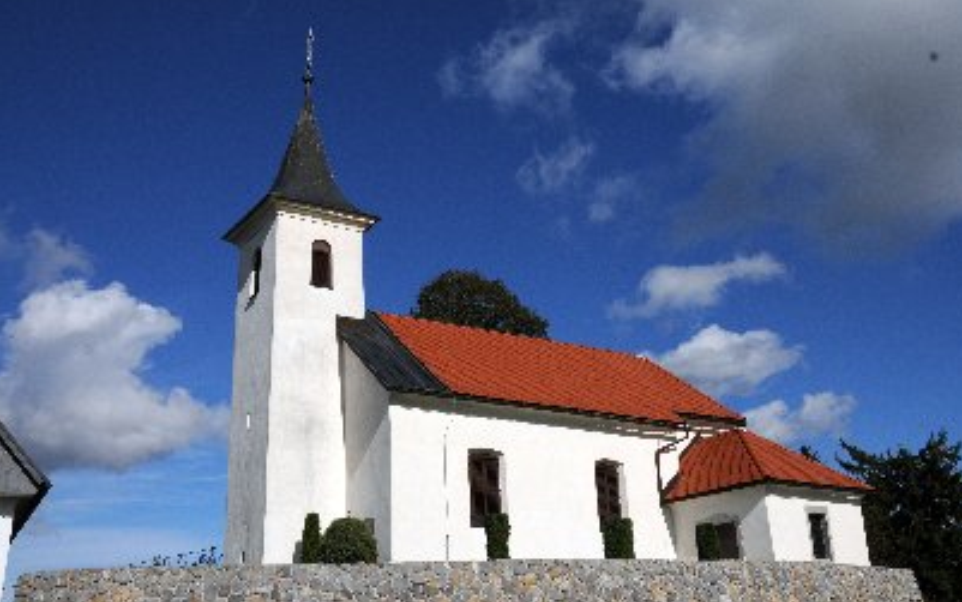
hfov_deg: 56.7
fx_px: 892
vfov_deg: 37.3
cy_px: 309
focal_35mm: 34
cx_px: 495
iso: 320
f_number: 14
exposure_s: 1/800
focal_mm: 20
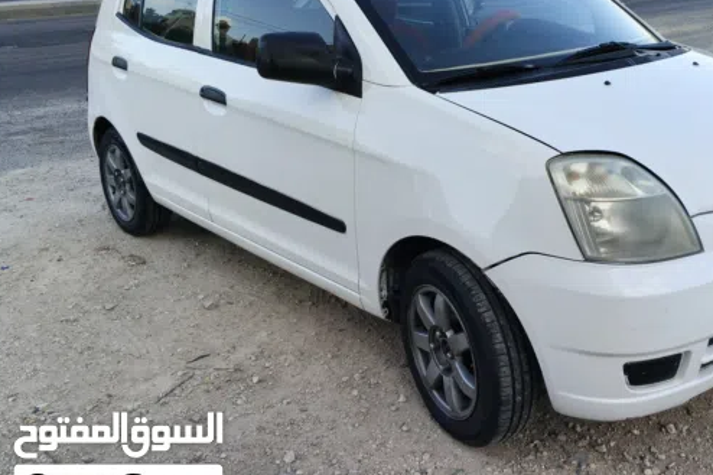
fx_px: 614
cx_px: 440
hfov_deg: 59.6
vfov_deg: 42.2
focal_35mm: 31
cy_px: 204
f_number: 1.6
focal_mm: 4.11
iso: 50
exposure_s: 1/113
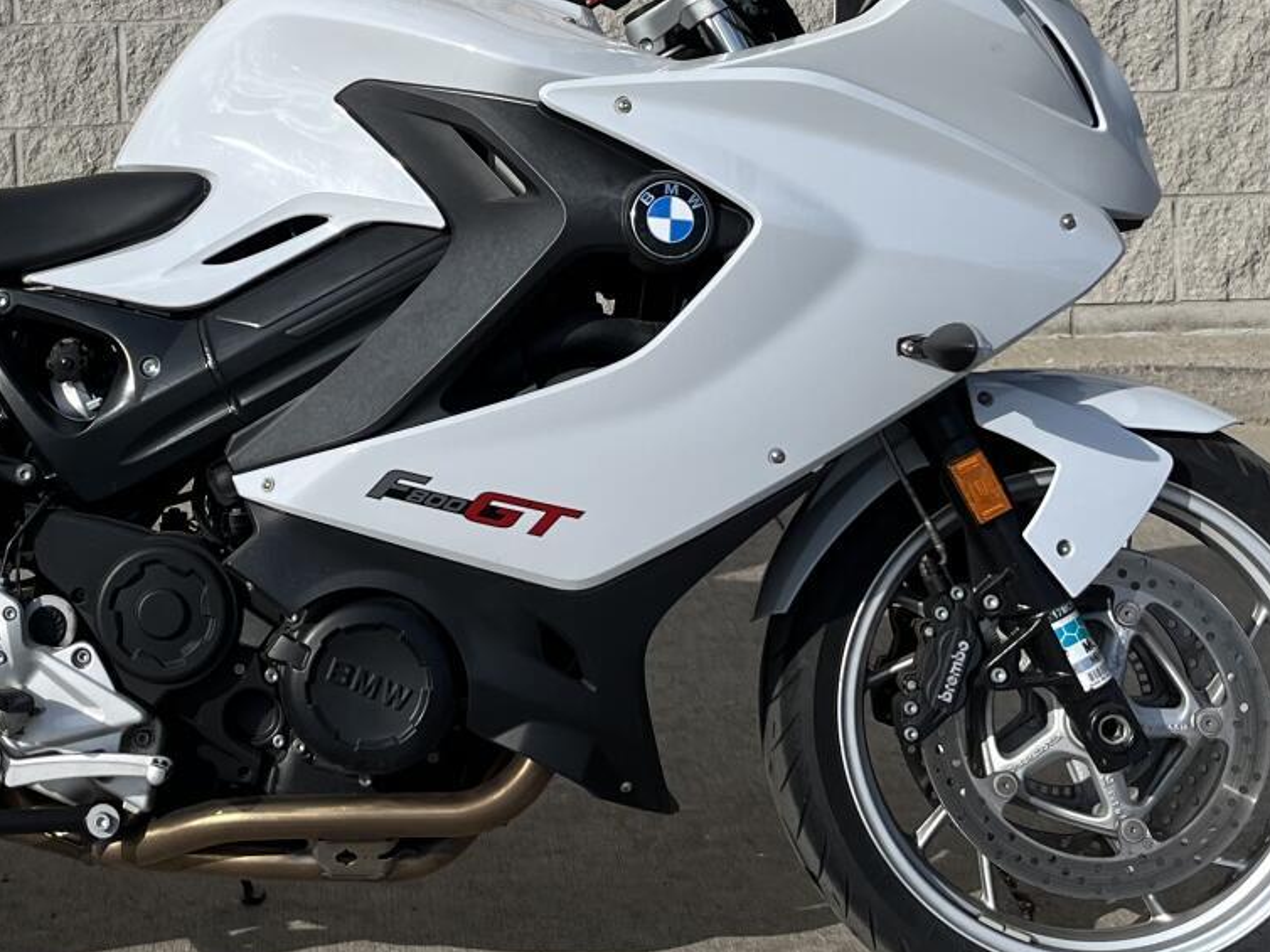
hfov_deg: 27.7
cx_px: 305
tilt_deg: -4.6
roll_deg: +2.4
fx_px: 2531
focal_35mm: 69
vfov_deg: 20.9
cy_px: 101
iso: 50
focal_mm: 5.1
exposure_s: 1/4854
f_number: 1.6
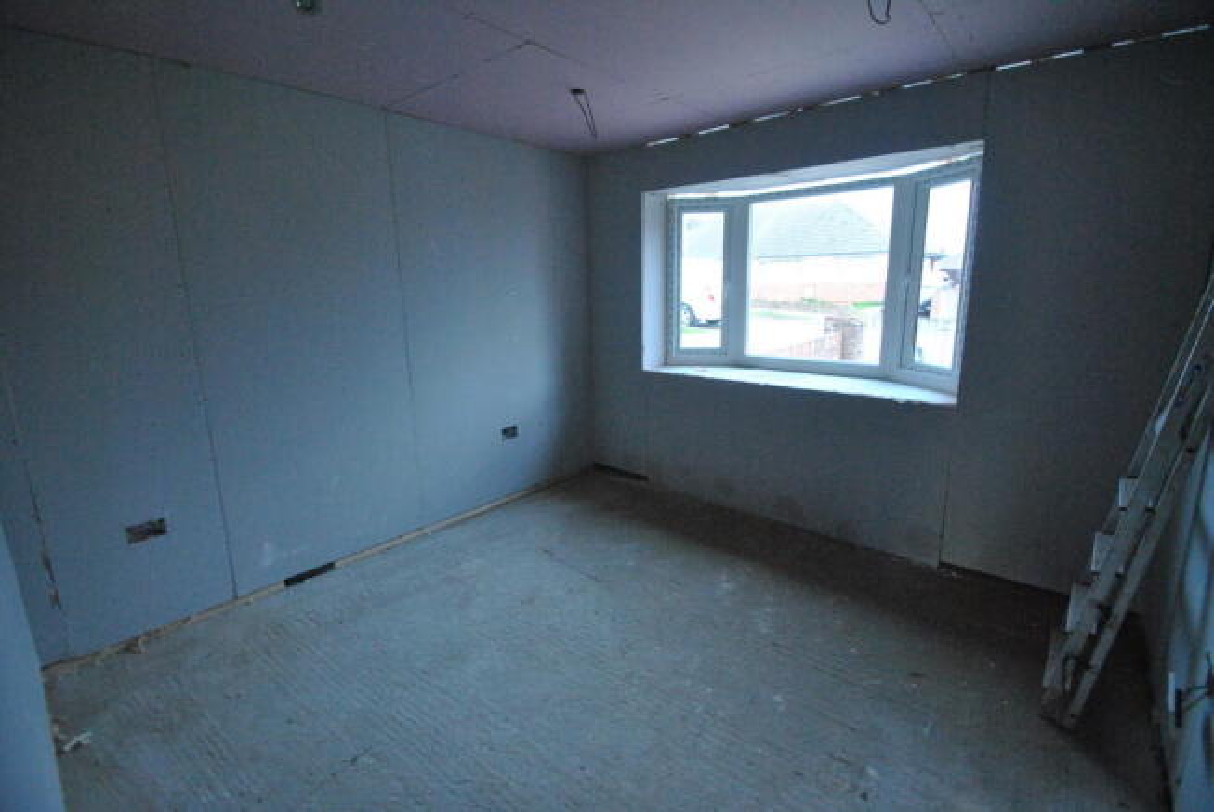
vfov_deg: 77.5
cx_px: 607
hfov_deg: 100.3
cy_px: 406
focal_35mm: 15
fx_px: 506
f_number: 3.5
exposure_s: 1/20
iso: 1600
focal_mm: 10
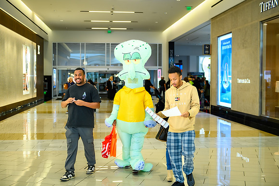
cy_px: 93
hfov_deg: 41.1
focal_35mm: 48
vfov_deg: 28.1
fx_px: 372
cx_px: 140
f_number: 2.8
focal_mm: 48
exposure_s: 1/200
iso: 1250
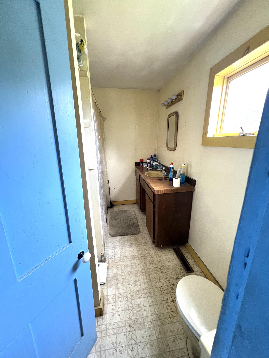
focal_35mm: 13
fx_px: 135
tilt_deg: -15.6
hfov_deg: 89.9
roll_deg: +1.3
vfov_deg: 106.2
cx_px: 134
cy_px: 179
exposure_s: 1/60
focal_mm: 1.57
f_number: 1.8
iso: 320
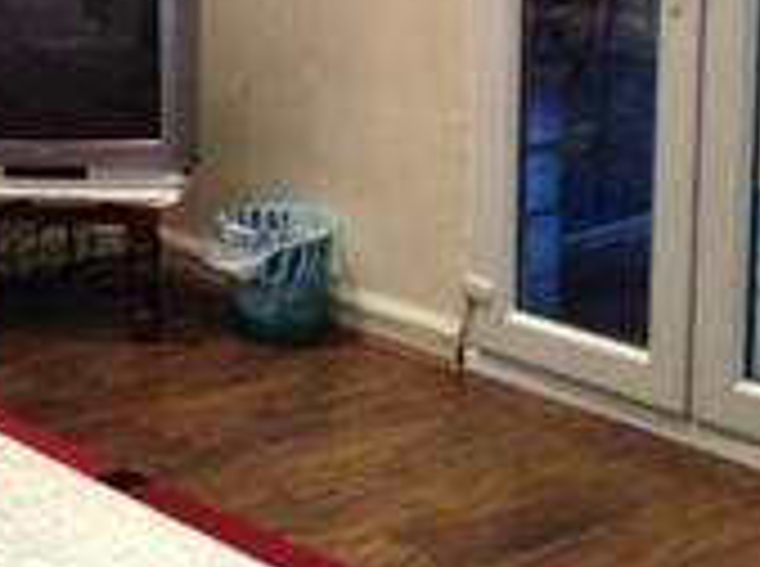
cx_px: -211
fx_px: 2037
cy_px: 36
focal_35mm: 93
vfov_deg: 15.6
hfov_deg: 19.6
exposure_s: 1/20
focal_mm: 4.28
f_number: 2.4
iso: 320
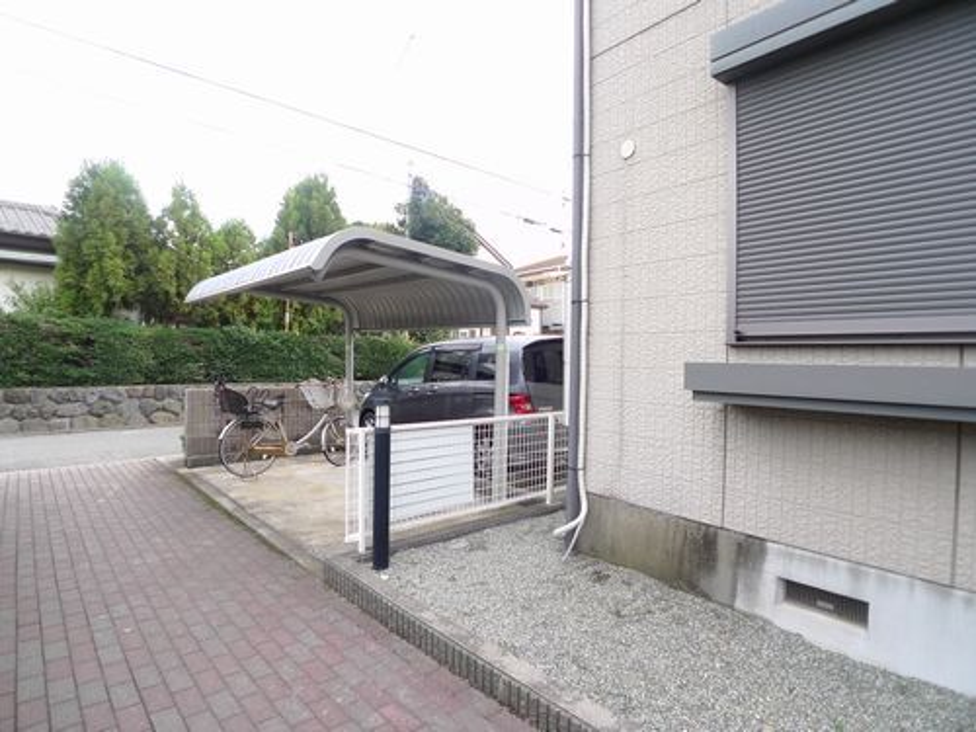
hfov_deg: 71.6
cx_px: 488
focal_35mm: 24
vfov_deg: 56.8
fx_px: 677
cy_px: 366
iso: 80
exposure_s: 1/80
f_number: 2
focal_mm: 5.1
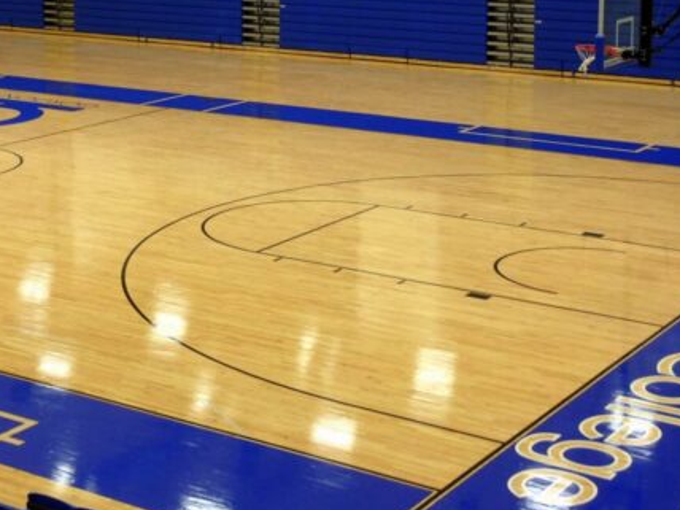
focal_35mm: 79
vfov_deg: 18.3
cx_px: 165
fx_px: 1552
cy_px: 33
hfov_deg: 24.4
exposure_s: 1/30
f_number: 2.4
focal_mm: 4.12
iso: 50
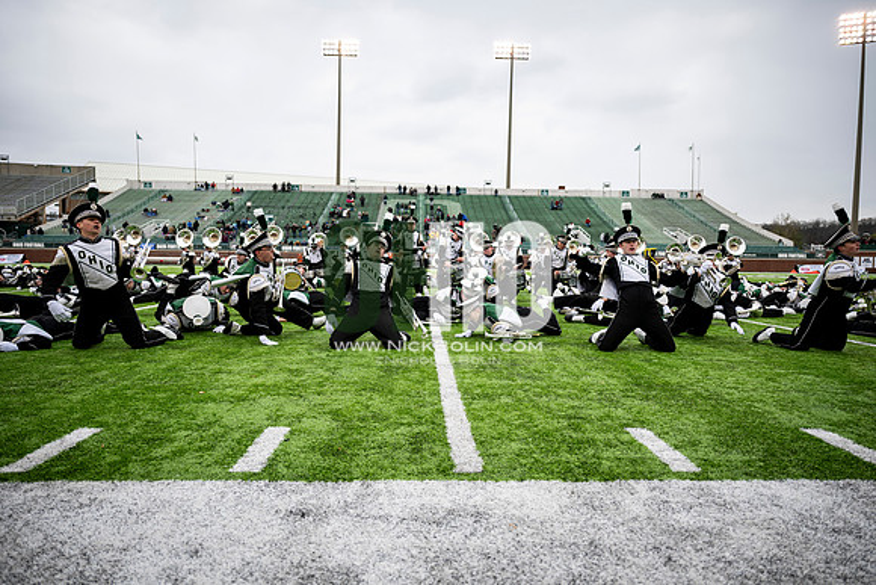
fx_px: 584
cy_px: 292
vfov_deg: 53.2
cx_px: 438
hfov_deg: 73.7
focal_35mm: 24
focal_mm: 24
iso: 100
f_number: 2.8
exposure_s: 1/500
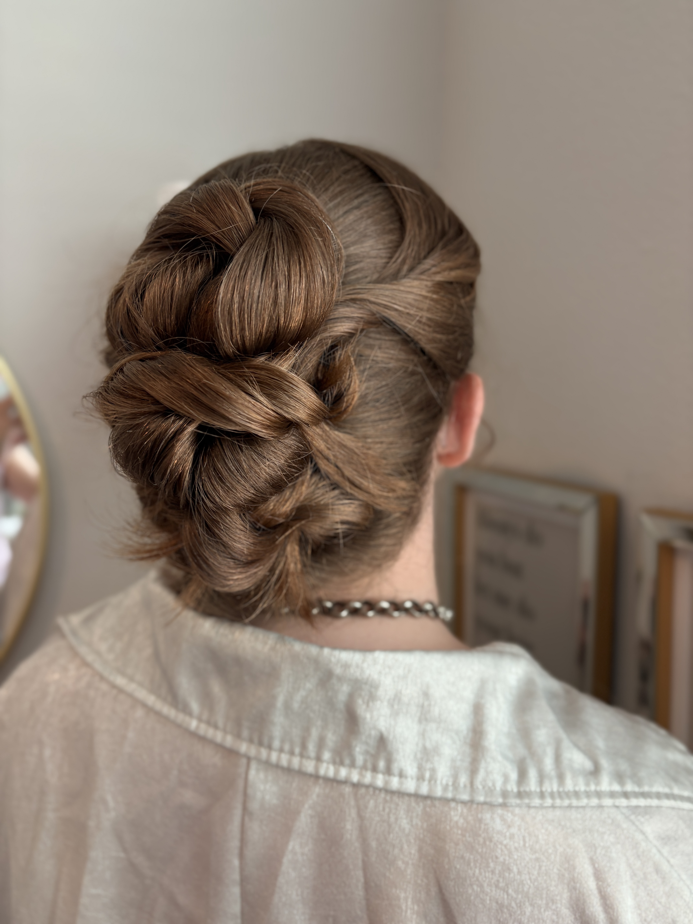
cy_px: 462
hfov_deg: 53.1
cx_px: 346
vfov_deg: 67.3
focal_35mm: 26
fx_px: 694
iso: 80
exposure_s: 1/120
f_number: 1.6
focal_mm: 5.96
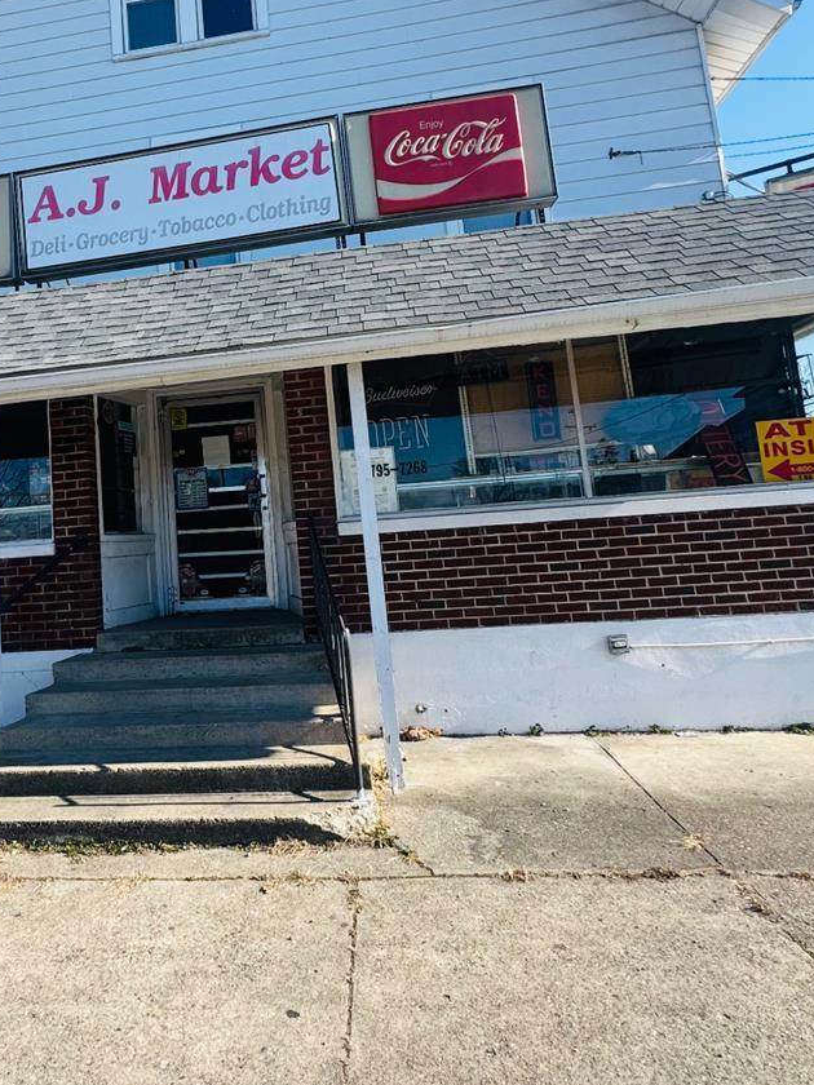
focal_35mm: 25
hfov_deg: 53.1
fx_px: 784
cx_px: 232
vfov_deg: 68.8
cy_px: 440
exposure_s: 1/821
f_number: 2.2
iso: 40
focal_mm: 2.22
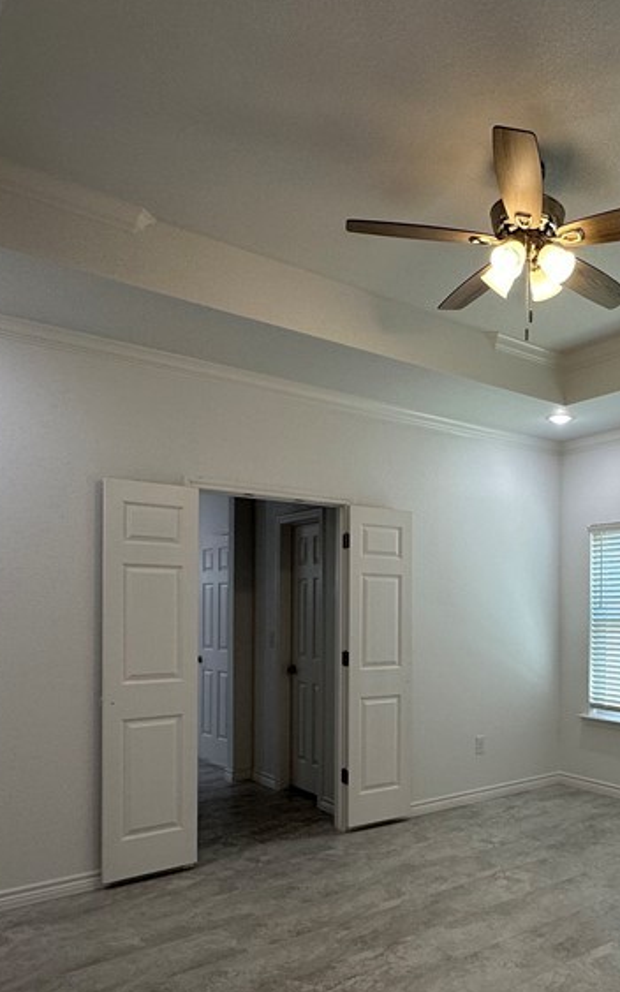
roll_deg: -0.6
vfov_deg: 67.5
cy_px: 608
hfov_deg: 43.5
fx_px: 730
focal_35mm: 27
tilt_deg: -0.4
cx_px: 509
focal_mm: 2.22
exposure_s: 1/120
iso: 80
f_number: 2.2
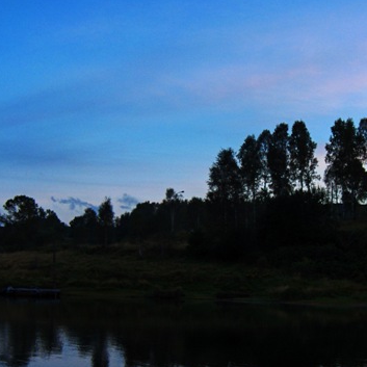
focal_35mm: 58
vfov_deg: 29.5
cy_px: 211
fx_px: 696
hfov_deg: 29.4
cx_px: 236
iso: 200
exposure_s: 1/34.1
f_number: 2.8
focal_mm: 8
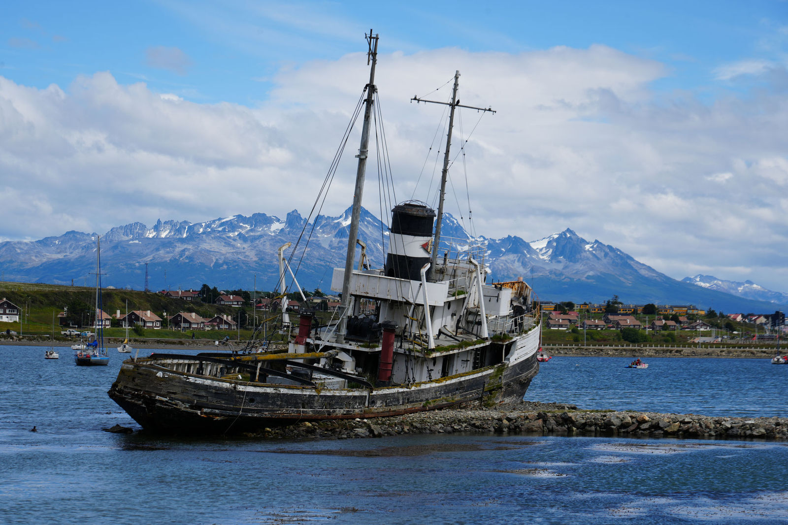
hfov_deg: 19.5
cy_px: 262
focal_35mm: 105
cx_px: 394
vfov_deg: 13.0
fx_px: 2298
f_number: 10
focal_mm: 105
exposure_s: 1/320
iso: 100
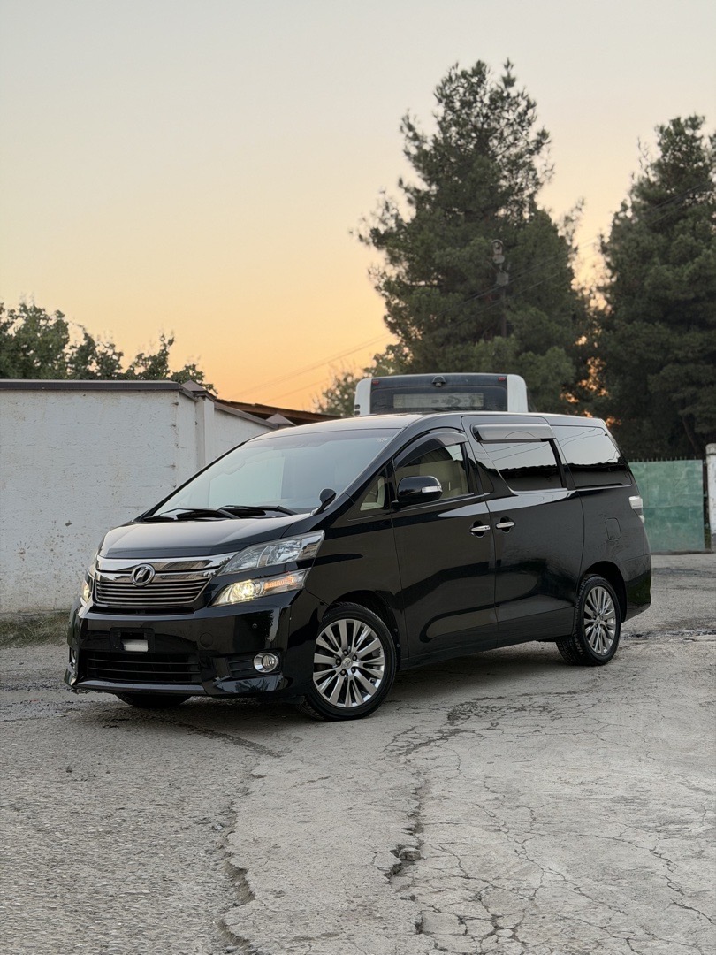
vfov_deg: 39.7
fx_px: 1324
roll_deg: +0.2
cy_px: 478
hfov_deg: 30.3
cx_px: 358
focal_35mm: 48
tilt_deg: +1.5
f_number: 1.78
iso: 200
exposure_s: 1/184
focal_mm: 6.76
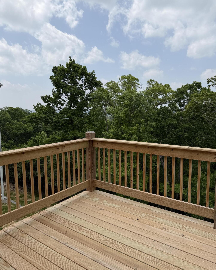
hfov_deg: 54.9
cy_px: 133
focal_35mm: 26
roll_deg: +0.4
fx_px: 208
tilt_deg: -7.6
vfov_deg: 66.0
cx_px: 110
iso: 80
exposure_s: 1/5319
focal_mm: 6.76
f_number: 1.78
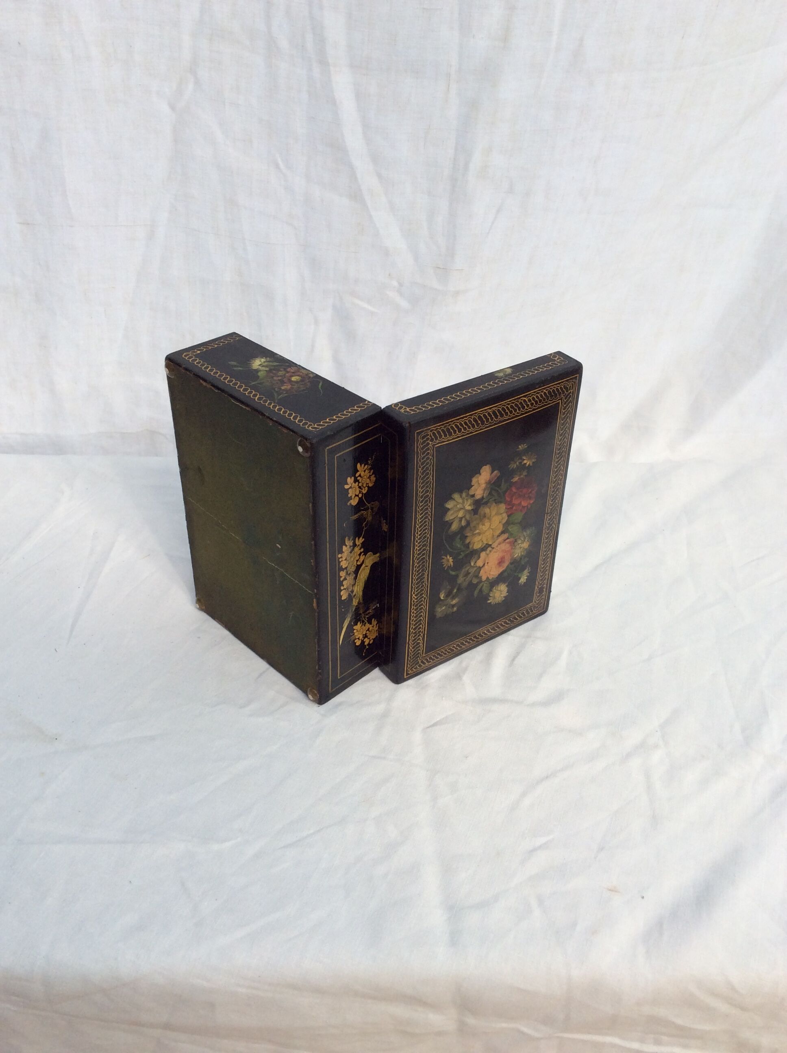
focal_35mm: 32
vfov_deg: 56.9
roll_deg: -0.7
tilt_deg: -37.2
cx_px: 394
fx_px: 973
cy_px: 526
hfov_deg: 44.1
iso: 32
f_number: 2.4
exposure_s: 1/128
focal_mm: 3.3
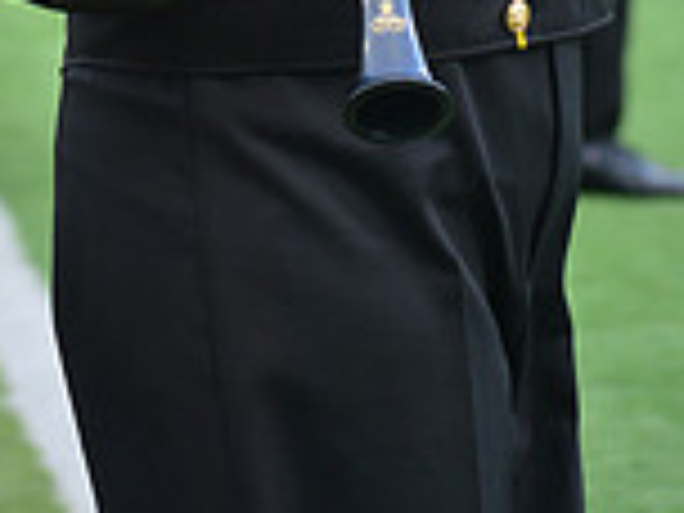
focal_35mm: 441
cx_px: 353
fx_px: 8714
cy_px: -482
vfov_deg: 3.3
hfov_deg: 4.5
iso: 200
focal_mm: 155
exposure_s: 1/640
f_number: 5.6
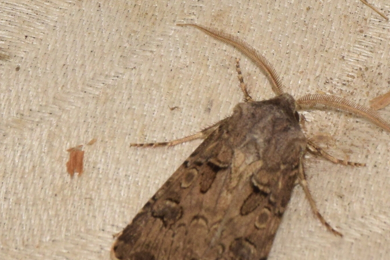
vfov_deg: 4.6
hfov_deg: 6.9
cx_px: 206
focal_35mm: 297
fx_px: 3218
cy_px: 179
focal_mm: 140
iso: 400
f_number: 14
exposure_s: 1/200
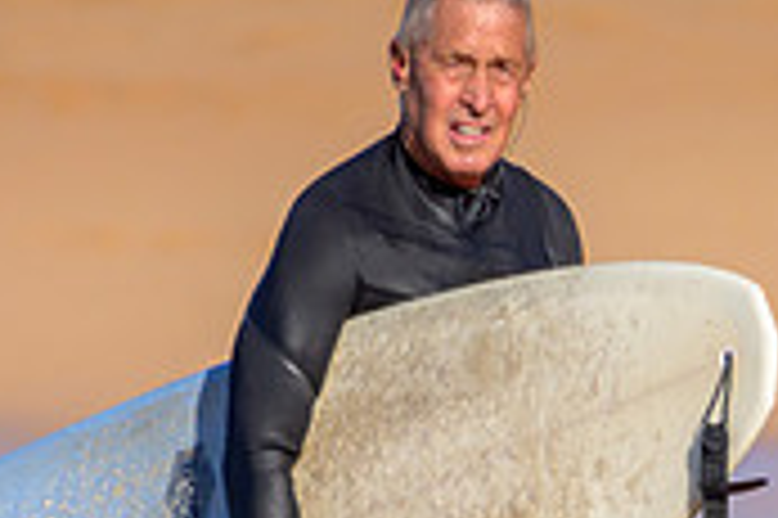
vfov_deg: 0.4
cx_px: 603
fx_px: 68786
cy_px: 651
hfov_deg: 0.6
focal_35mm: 3186
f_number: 11
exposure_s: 1/2000
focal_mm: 950
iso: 800
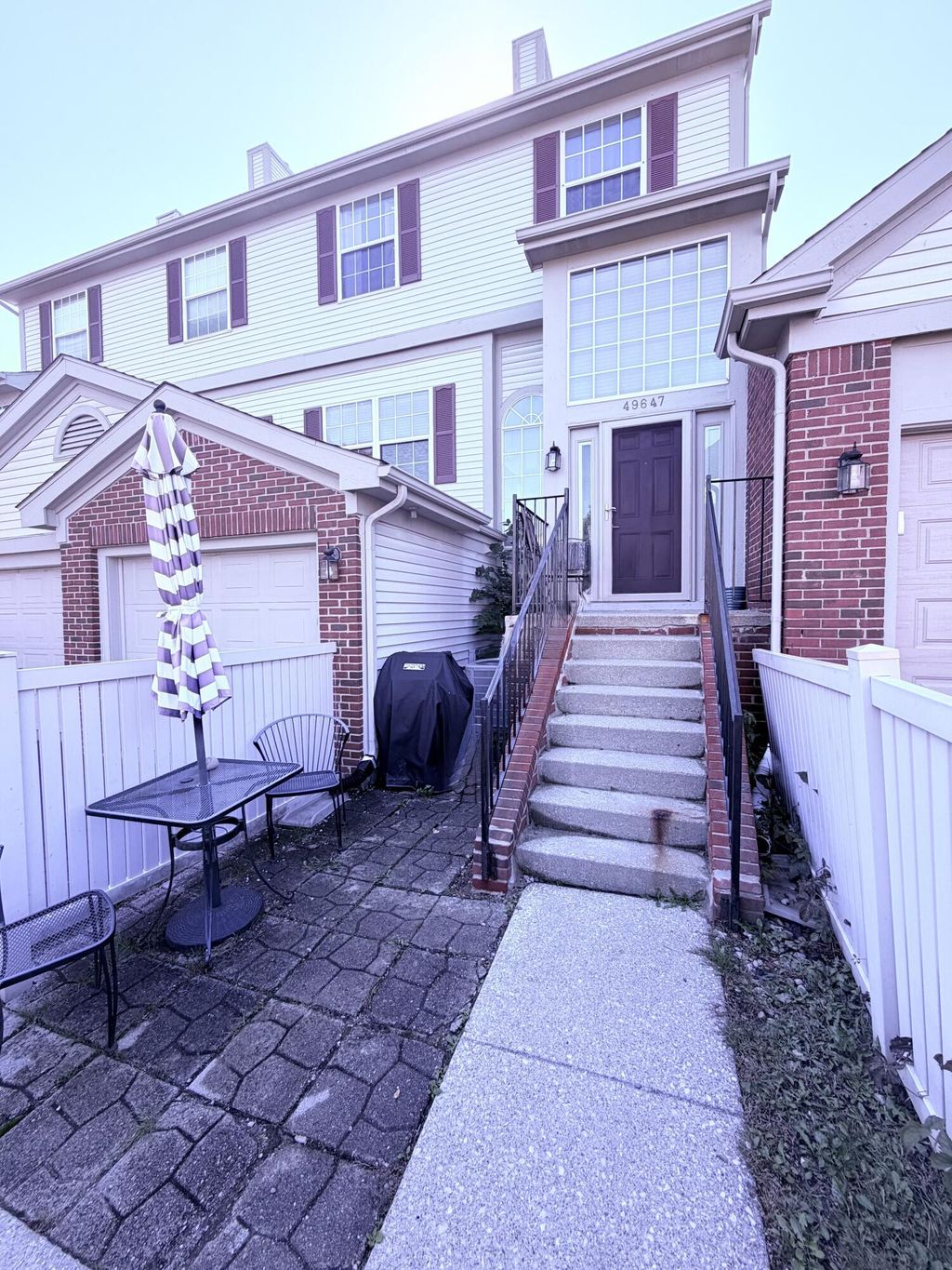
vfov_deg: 102.1
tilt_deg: -2.8
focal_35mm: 14
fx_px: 513
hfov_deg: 85.7
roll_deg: +0.6
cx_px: 476
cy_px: 635
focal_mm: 2.22
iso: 40
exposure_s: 1/218
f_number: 2.2
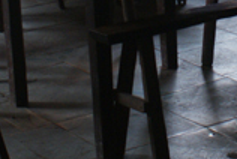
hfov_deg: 14.9
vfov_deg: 9.6
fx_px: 904
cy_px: -116
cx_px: 186
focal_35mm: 137
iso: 320
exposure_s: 1/40
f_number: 4.5
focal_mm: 24
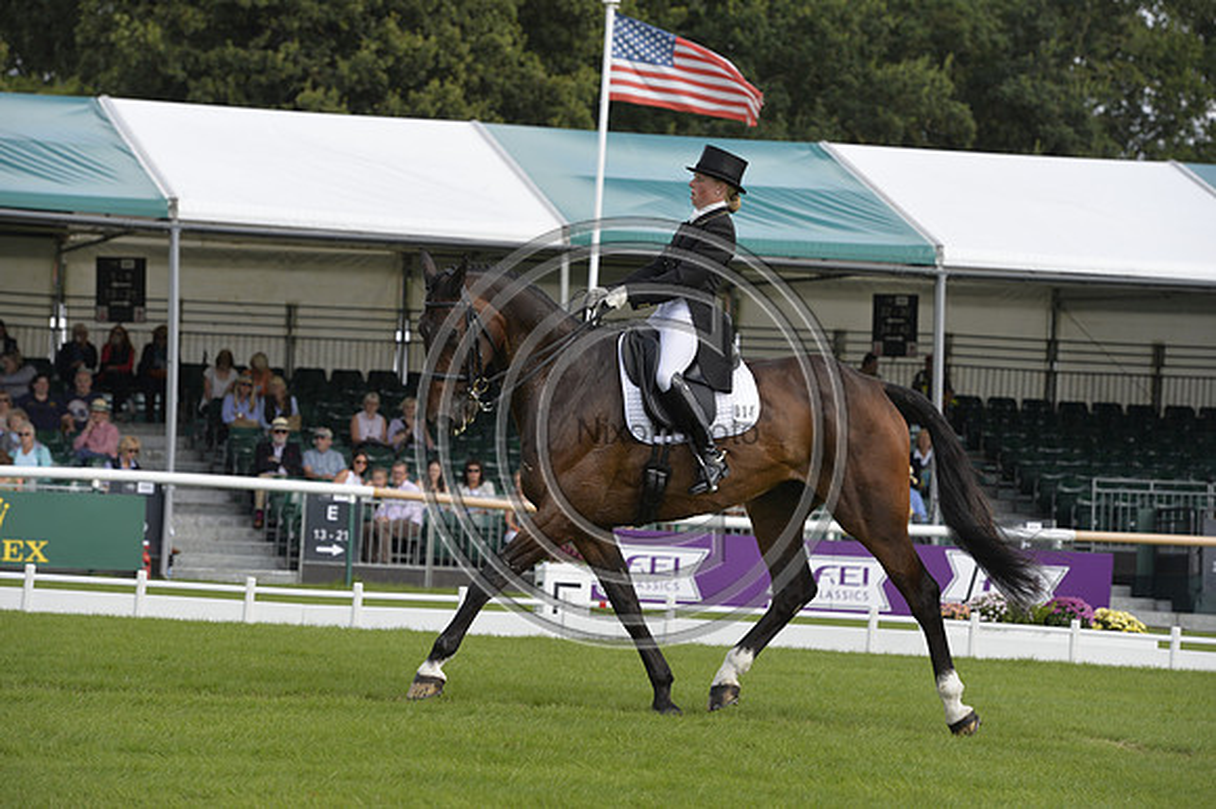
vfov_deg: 8.8
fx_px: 5232
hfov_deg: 13.3
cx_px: 608
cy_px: 404
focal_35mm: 155
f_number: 6.3
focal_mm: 155
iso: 400
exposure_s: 1/800
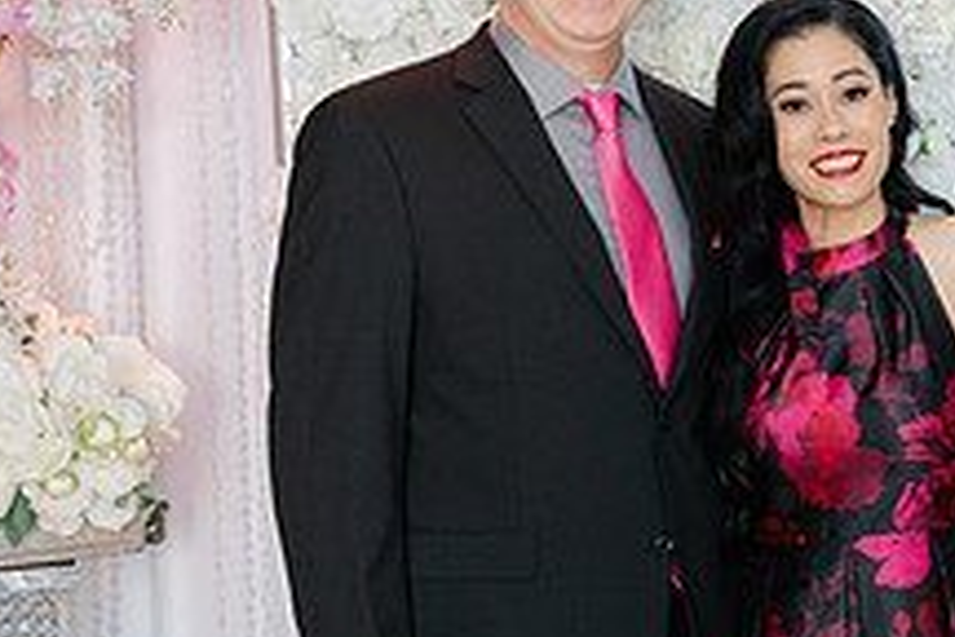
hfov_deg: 20.0
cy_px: 356
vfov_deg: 14.5
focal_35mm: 94
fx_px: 2493
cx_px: 1211
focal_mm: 35
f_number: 4
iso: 400
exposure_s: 1/160
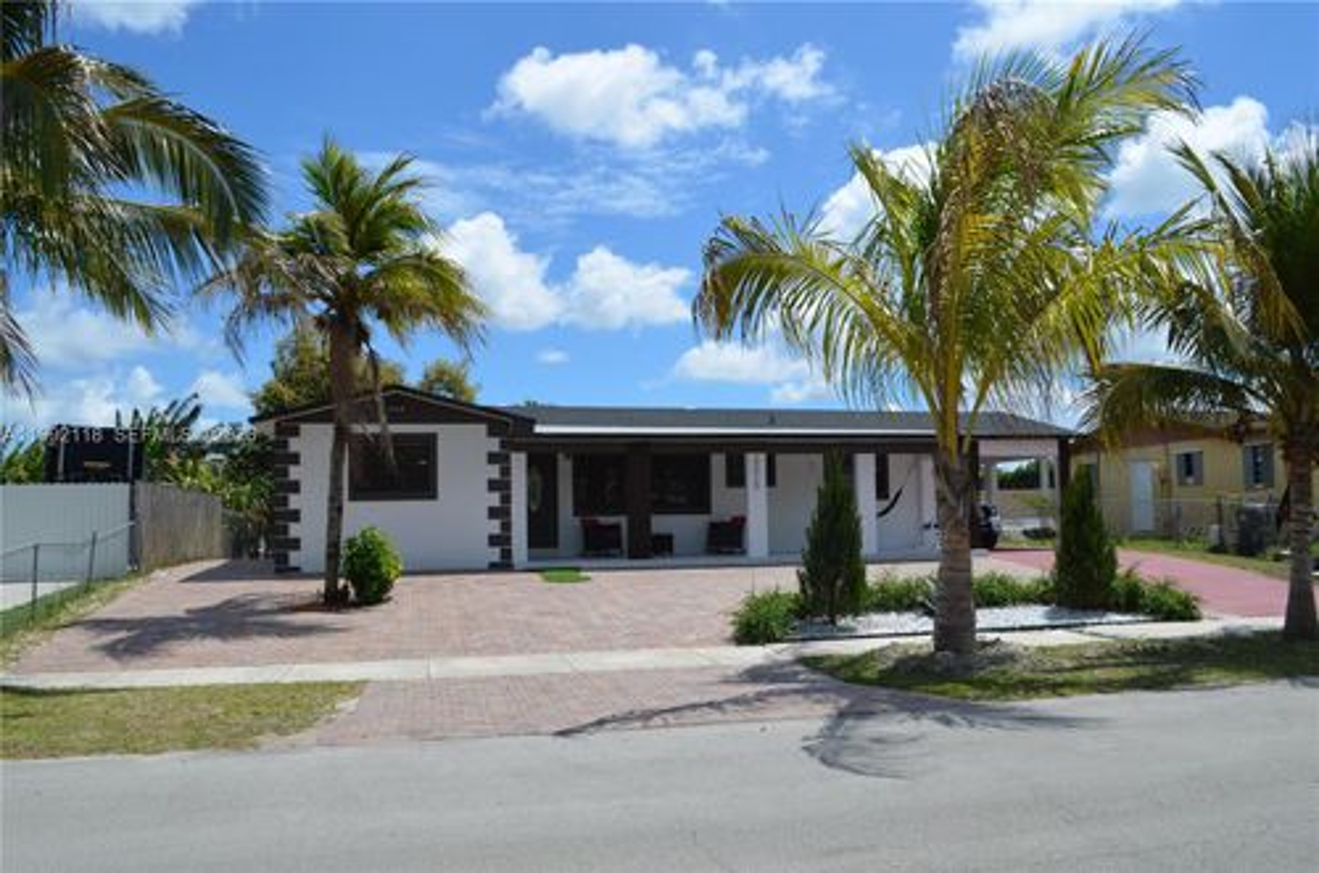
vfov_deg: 43.4
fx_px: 1097
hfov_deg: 62.0
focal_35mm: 30
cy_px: 436
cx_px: 660
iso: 100
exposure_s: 1/320
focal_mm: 20
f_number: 9
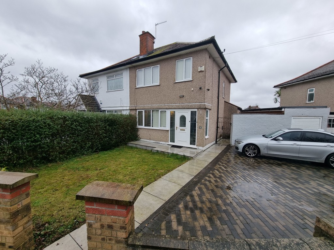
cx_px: 167
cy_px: 125
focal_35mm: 13
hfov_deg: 106.2
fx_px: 125
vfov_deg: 89.9
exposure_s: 1/109
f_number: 2.2
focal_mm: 2.2
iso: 50
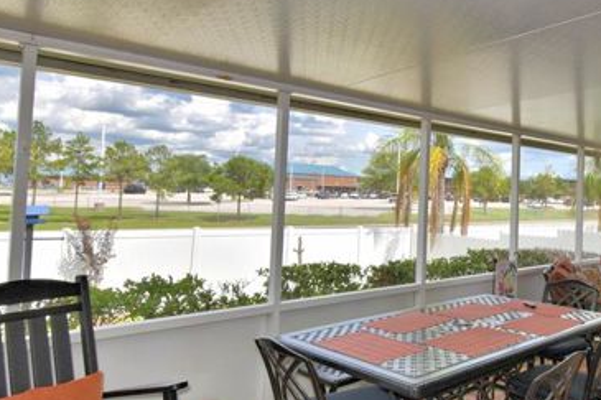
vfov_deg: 44.8
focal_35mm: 29
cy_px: 177
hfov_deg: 60.7
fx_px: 484
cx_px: 440
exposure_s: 1/250
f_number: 8
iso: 100
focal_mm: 10
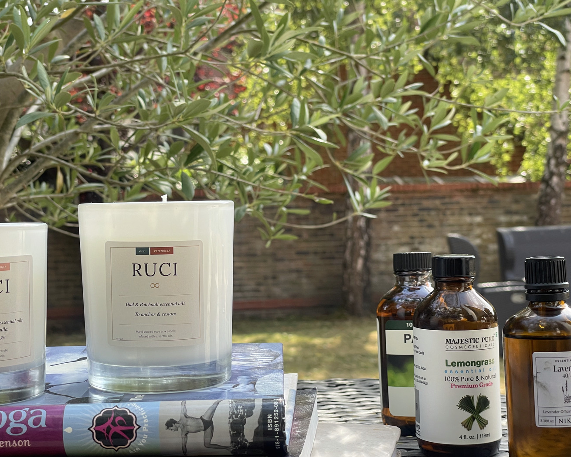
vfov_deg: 24.6
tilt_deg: +1.2
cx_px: 239
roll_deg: +1.7
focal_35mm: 62
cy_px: 229
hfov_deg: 30.4
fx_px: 1048
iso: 25
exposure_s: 1/204
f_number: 2
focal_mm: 6
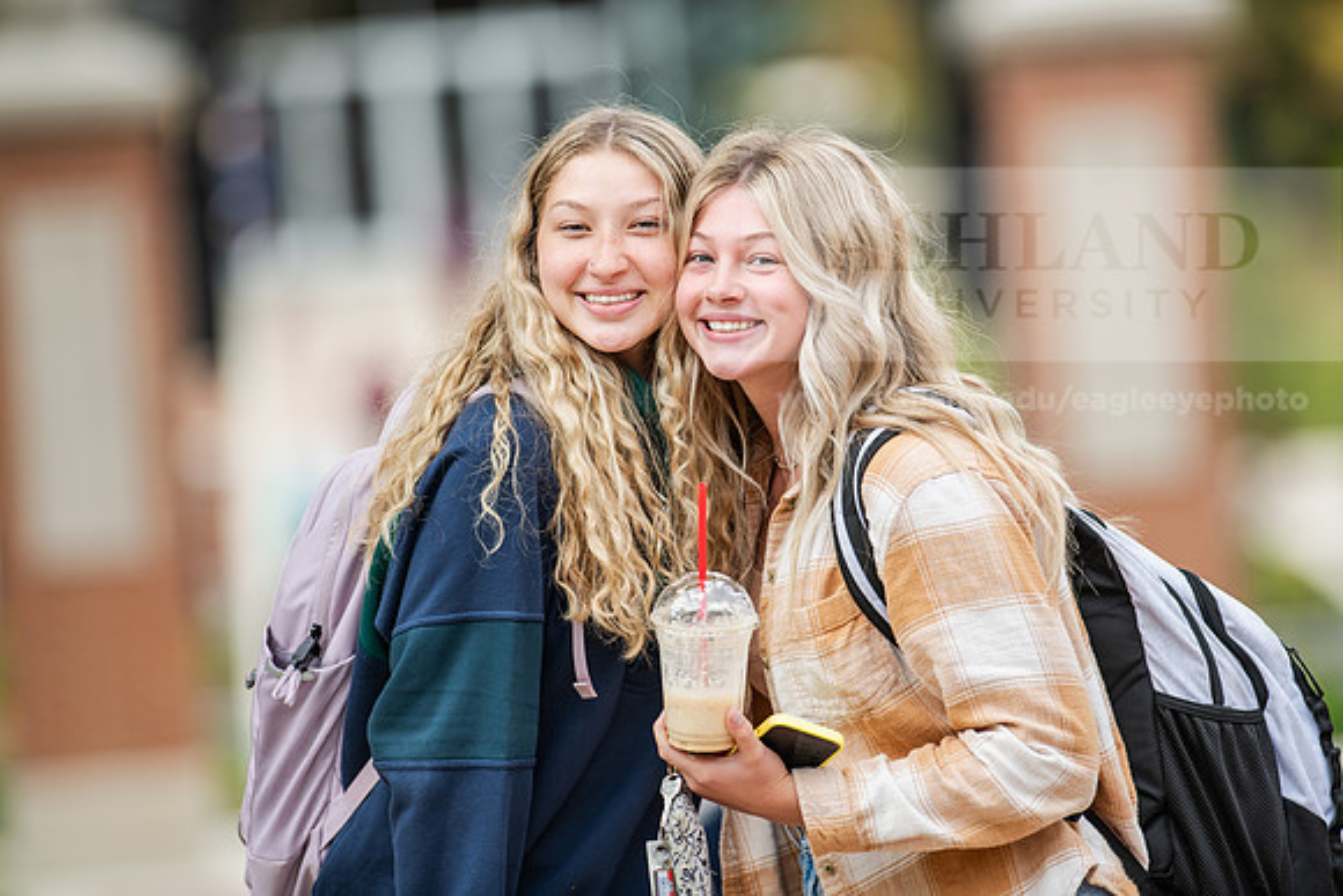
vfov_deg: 4.6
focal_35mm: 300
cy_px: 448
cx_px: 672
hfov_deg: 6.9
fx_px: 11194
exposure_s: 1/500
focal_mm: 300
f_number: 4
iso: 200
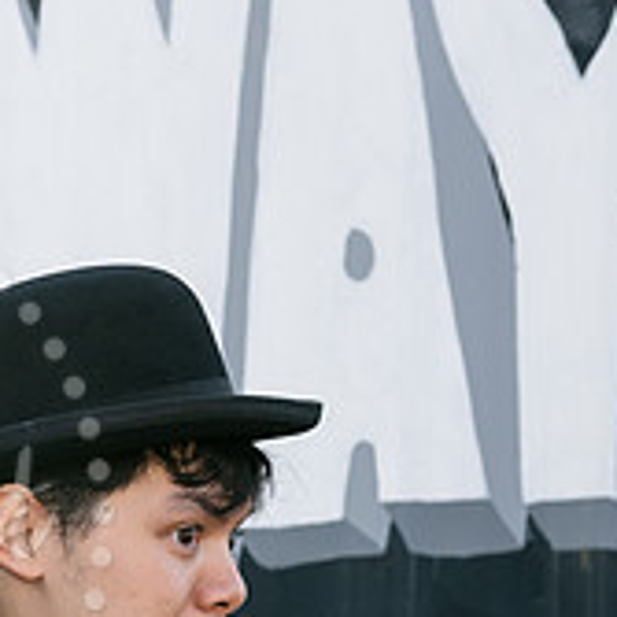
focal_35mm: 186
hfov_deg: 9.1
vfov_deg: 9.3
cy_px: 748
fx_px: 3751
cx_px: -433
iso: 320
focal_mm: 46
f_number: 5.6
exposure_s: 1/200
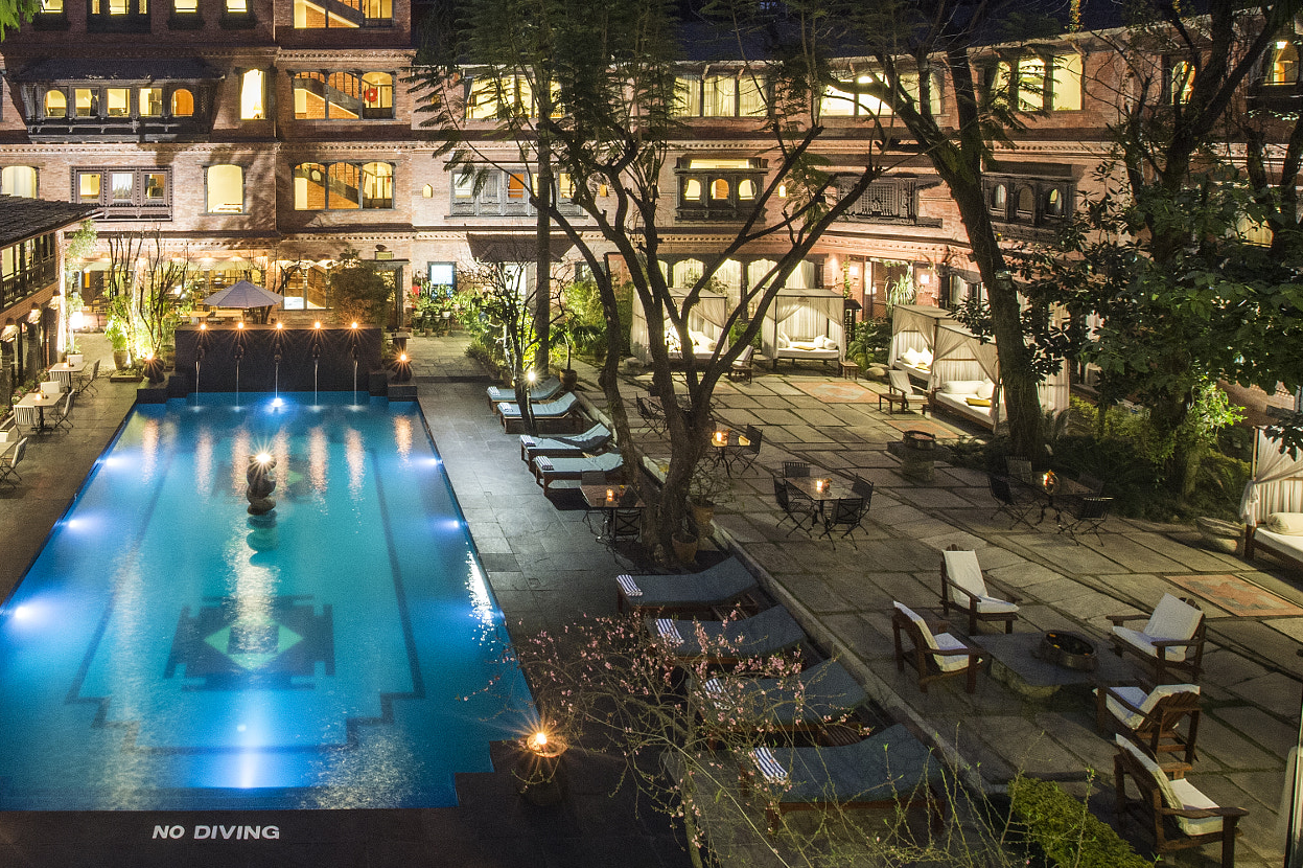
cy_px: 161
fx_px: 832
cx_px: 331
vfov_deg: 51.3
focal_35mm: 23
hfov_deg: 71.1
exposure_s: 8
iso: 1250
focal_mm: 14
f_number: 16
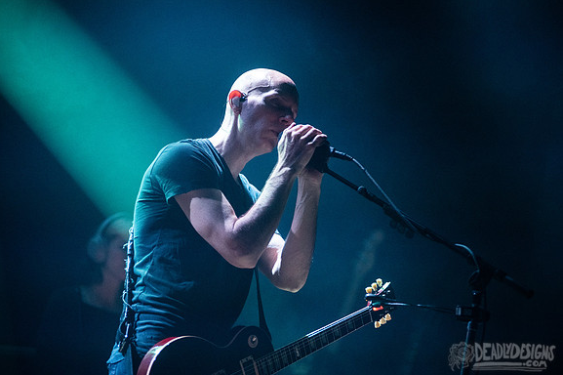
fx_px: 2516
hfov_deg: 12.8
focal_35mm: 161
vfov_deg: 8.5
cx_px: 281
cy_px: 188
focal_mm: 160
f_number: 3.2
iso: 3200
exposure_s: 1/160
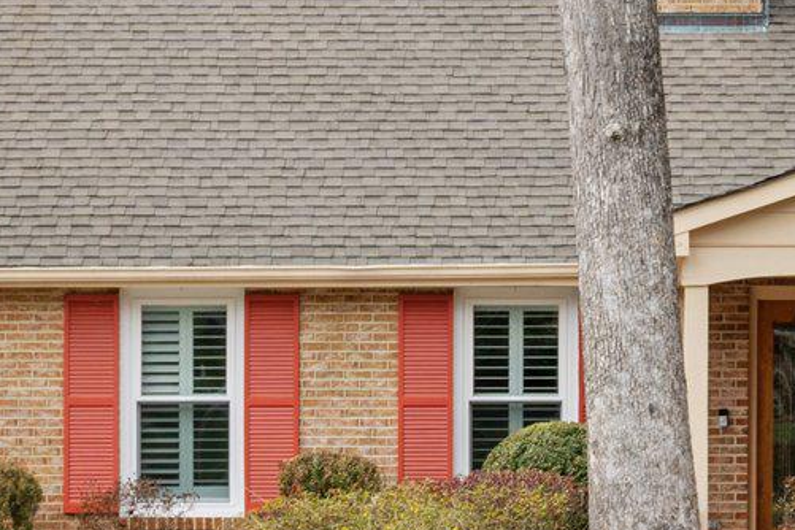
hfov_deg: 14.3
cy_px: 337
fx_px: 3158
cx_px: 647
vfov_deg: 9.6
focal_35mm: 143
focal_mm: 35
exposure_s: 1/125
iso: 250
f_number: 13
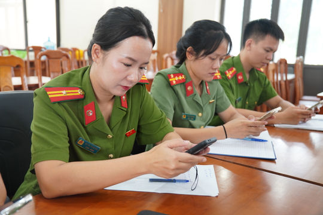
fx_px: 336
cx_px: 162
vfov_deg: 35.5
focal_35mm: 38
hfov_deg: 51.3
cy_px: 108
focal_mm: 25
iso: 400
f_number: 2.8
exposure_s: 1/50
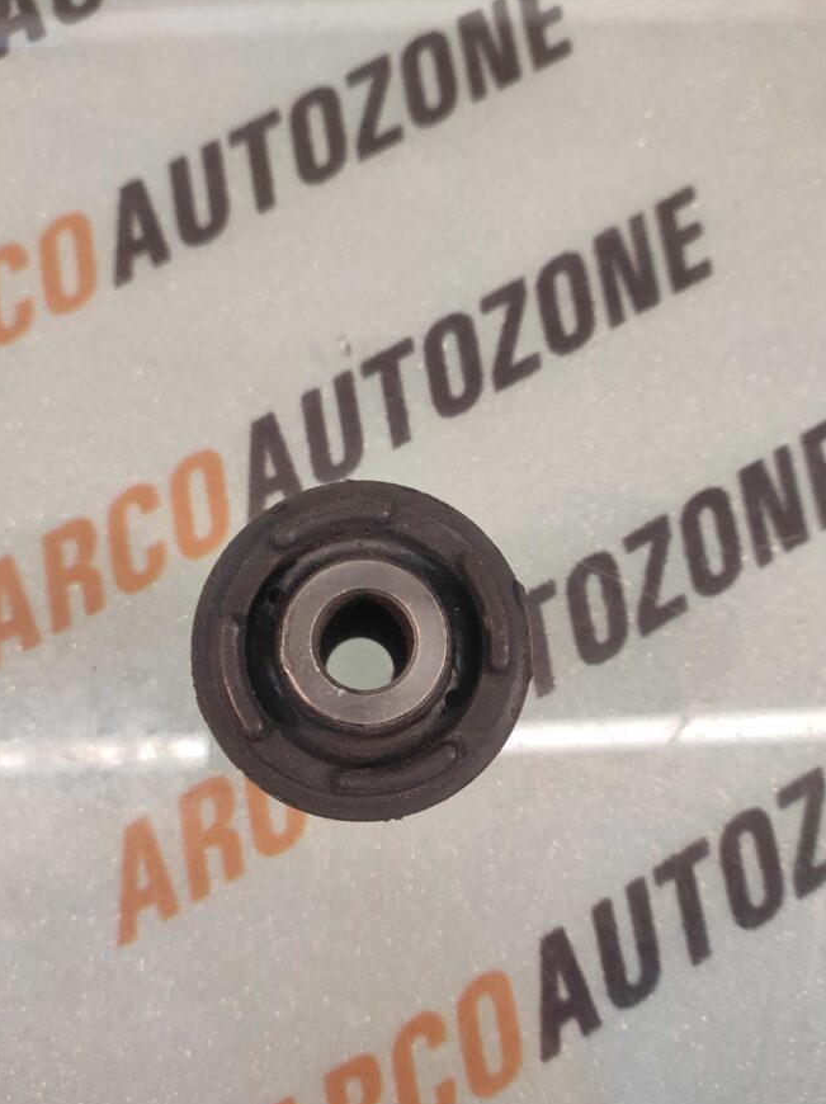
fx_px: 637
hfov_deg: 65.8
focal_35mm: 20
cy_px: 575
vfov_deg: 81.8
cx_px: 379
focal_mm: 4.74
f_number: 1.79
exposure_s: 1/33
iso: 136
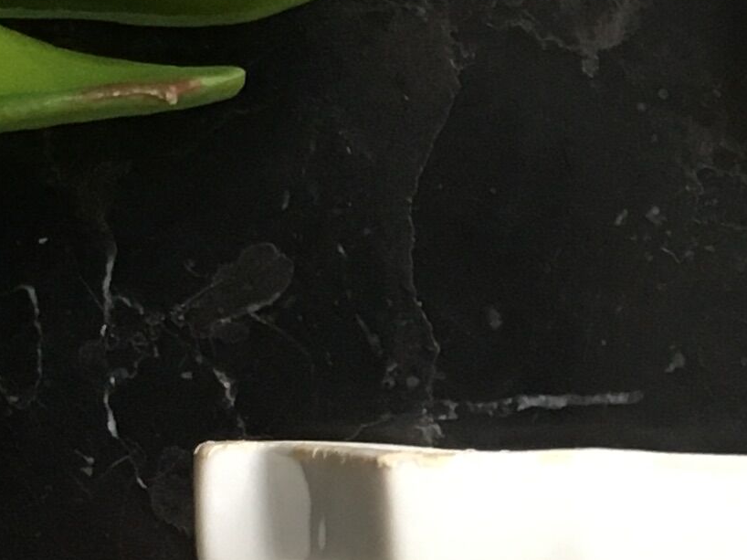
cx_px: 887
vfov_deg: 10.4
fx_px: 3085
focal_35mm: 143
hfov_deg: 13.4
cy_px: 359
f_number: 2.2
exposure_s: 1/33
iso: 160
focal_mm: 4.15
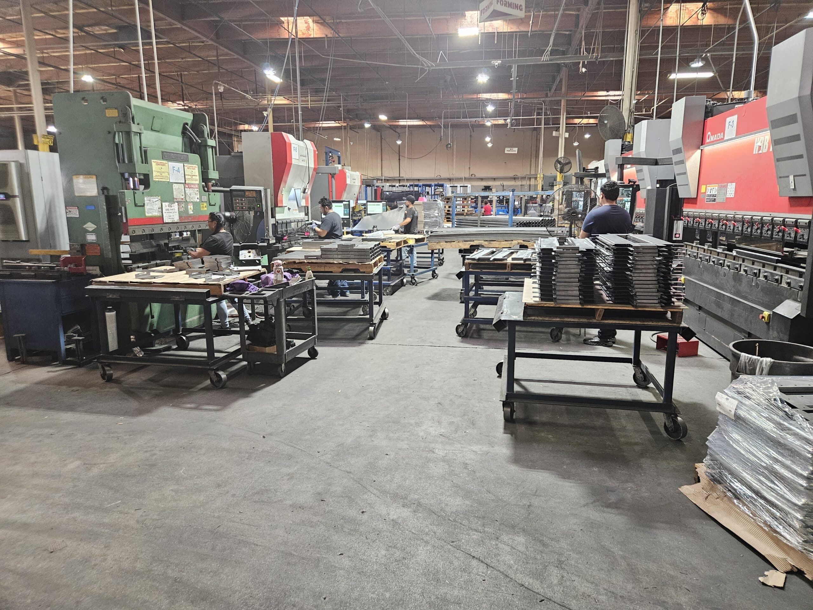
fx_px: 540
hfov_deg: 73.9
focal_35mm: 23
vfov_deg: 58.9
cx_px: 406
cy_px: 305
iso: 640
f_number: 1.8
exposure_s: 1/60
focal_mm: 5.4
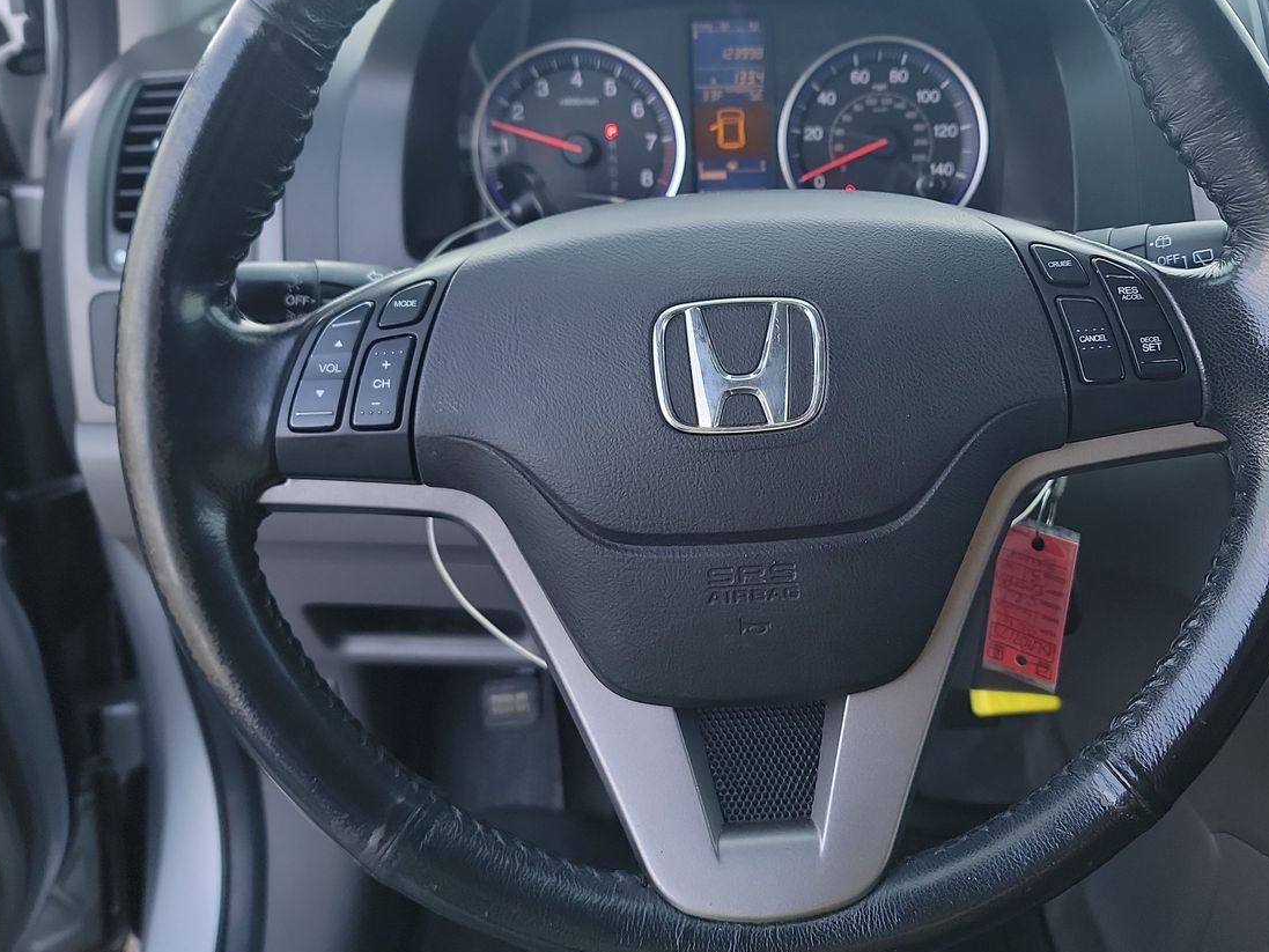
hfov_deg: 52.3
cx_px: 748
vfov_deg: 40.4
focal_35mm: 35
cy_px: 349
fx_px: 1283
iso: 98
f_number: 1.8
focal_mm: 6.7
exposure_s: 1/59
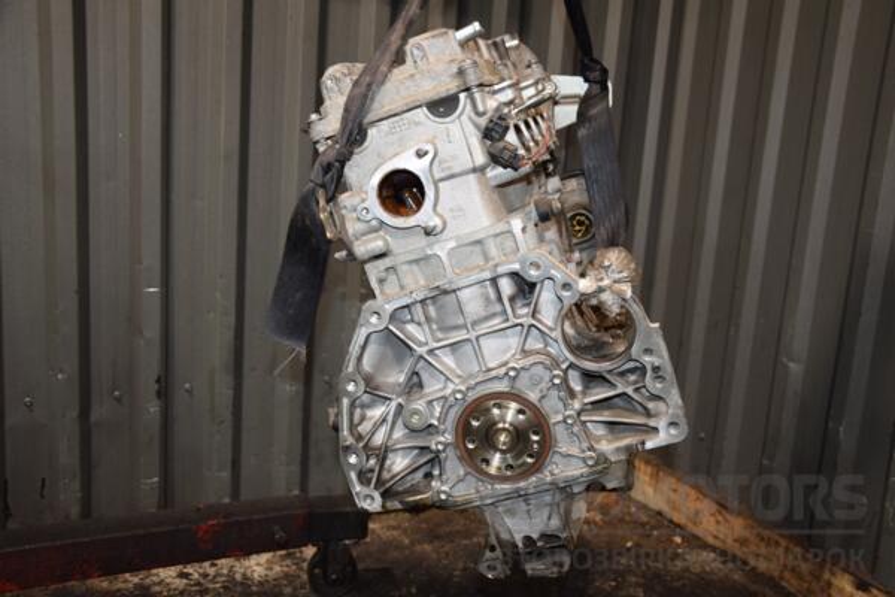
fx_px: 932
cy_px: 298
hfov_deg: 51.3
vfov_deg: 35.5
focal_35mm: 38
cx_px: 448
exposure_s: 1/60
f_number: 5
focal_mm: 25
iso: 800
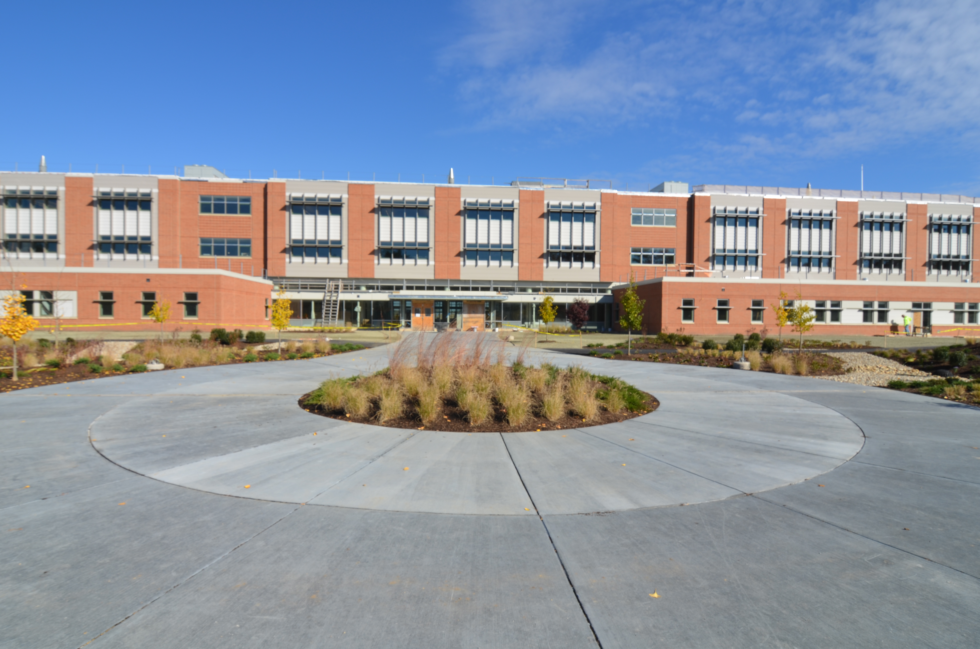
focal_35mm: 20
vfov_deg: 63.0
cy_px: 324
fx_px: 530
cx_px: 490
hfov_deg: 85.5
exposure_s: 1/250
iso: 100
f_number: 8
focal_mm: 13
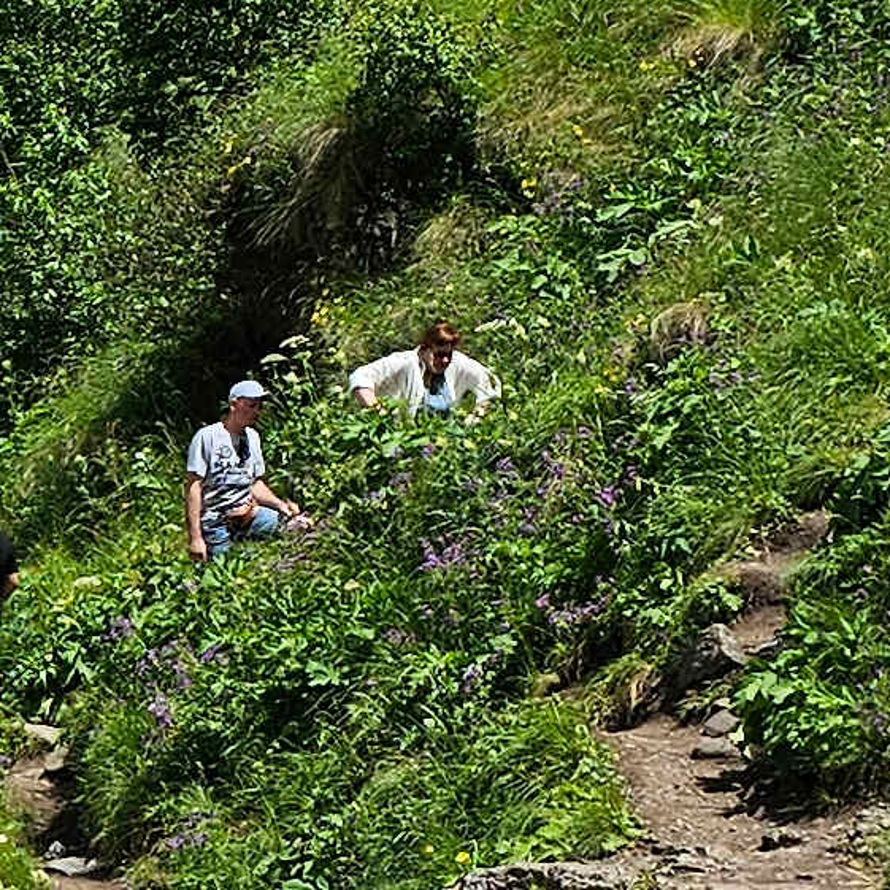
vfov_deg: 12.0
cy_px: 674
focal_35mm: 145
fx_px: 4218
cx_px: -1072
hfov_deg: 10.7
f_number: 1.7
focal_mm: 6.3
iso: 10
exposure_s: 1/1283
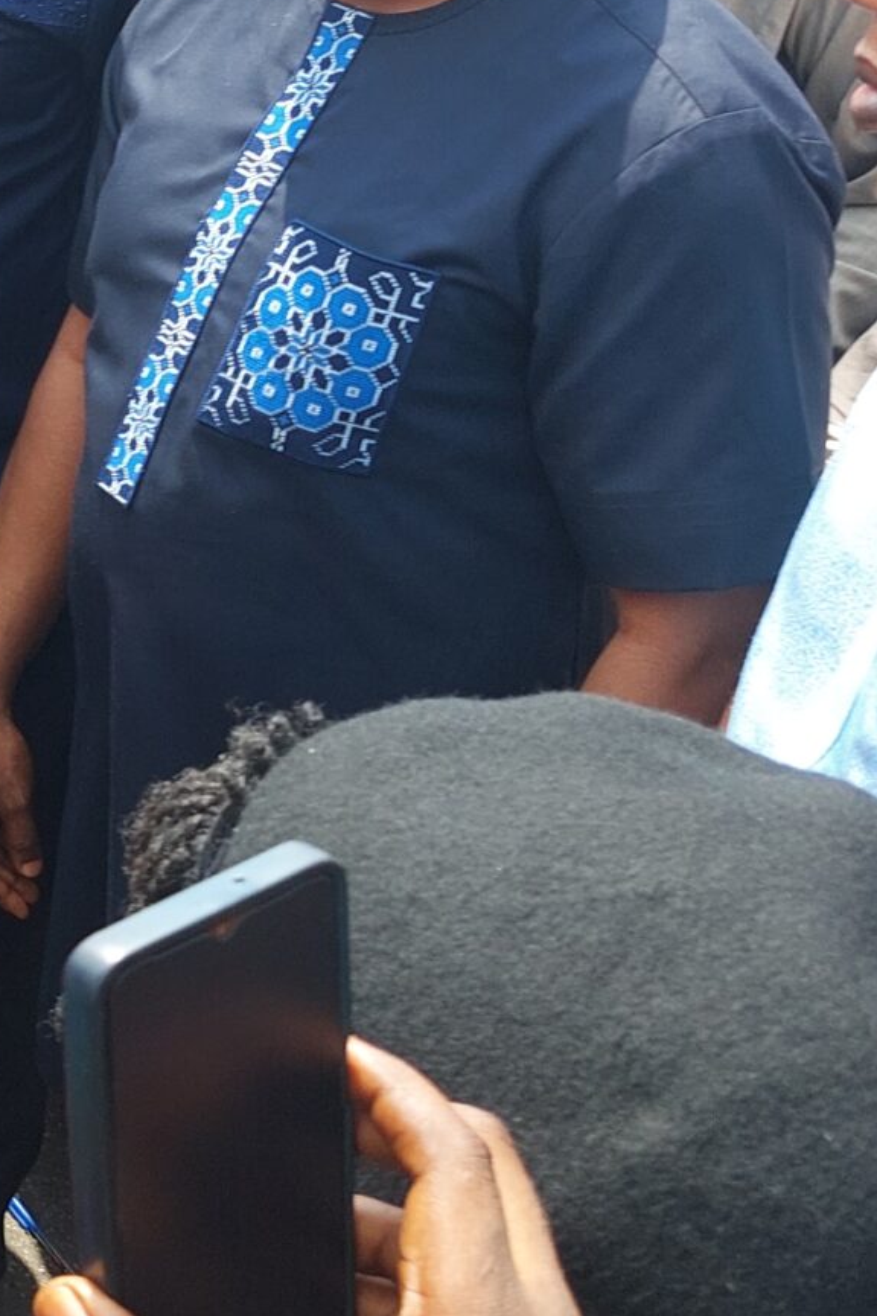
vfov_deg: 27.1
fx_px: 2704
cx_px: -705
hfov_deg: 15.7
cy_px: 416
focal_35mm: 74
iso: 25
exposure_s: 1/274
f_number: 1.8
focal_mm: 5.23
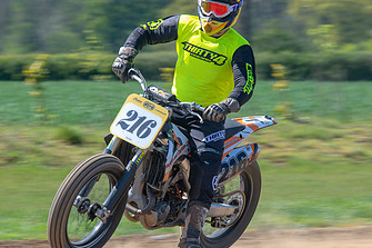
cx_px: 183
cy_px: 156
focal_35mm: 520
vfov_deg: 2.6
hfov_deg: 4.0
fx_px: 5370
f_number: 8
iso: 200
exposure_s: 1/160
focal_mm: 200
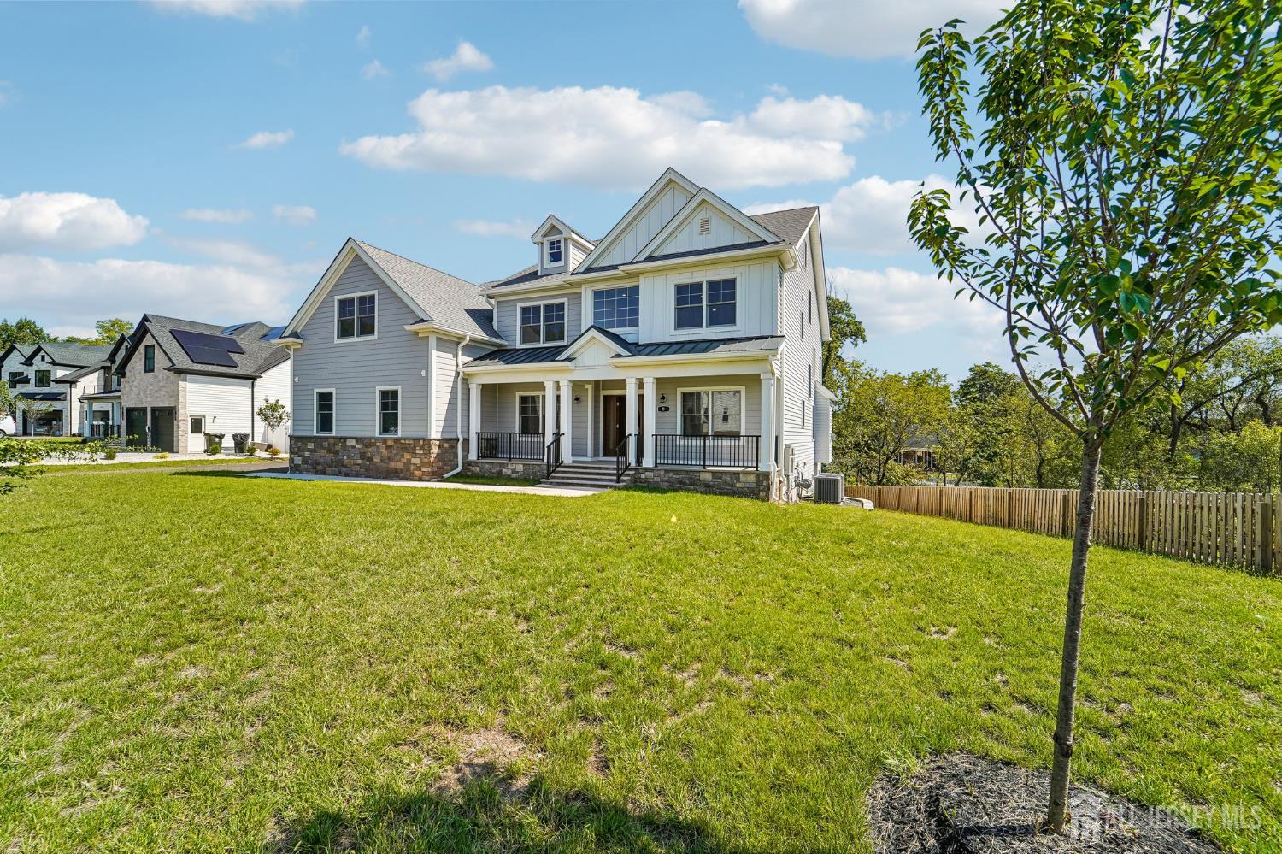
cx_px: 641
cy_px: 427
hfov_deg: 104.3
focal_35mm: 14
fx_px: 498
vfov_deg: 81.2
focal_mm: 14
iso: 400
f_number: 8
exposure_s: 1/800
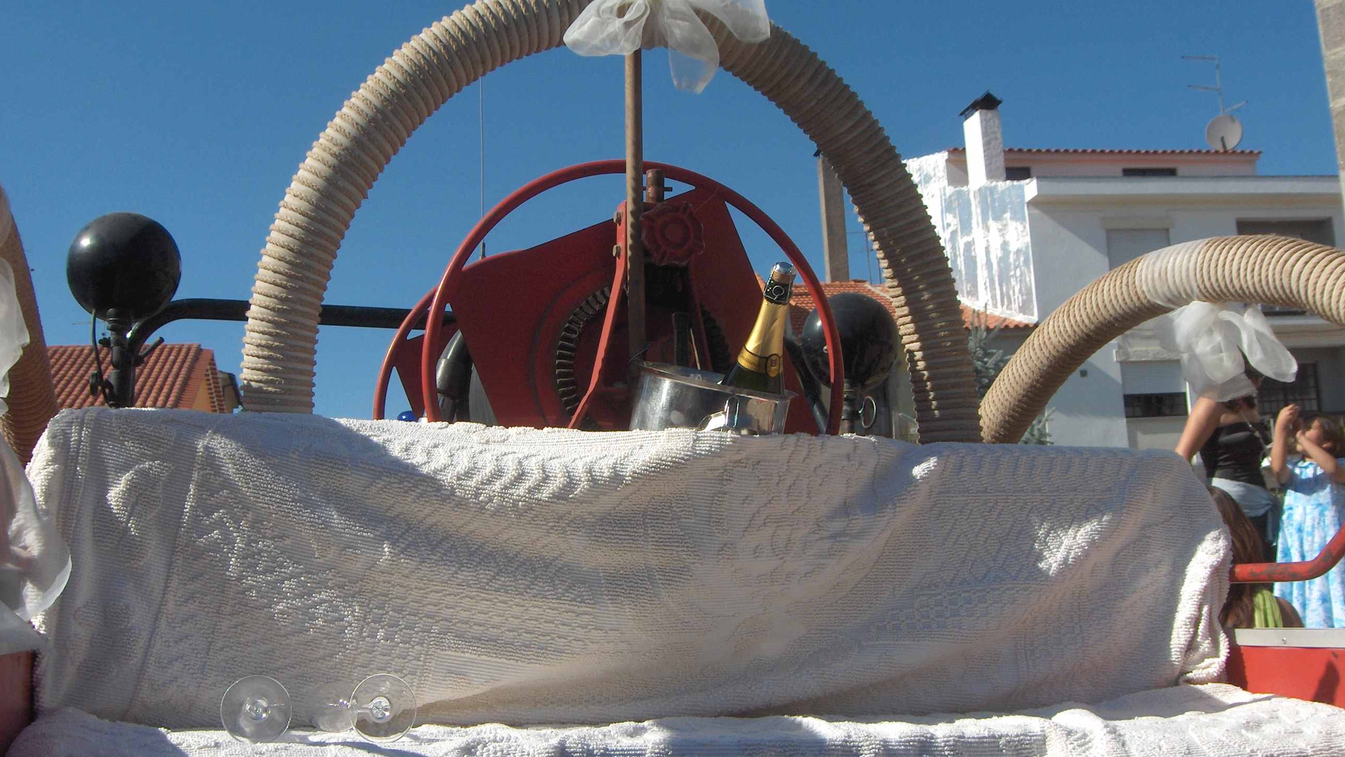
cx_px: 670
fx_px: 1534
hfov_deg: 47.4
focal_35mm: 43
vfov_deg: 27.7
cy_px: 386
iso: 100
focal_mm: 8
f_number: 4.8
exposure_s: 1/1000
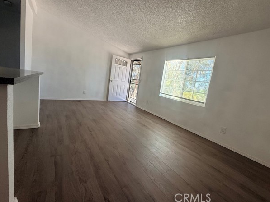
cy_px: 96
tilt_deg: -7.4
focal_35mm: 15
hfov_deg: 98.1
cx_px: 140
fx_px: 117
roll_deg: -8.6
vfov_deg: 81.7
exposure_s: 1/99
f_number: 2.2
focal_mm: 2.22
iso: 100
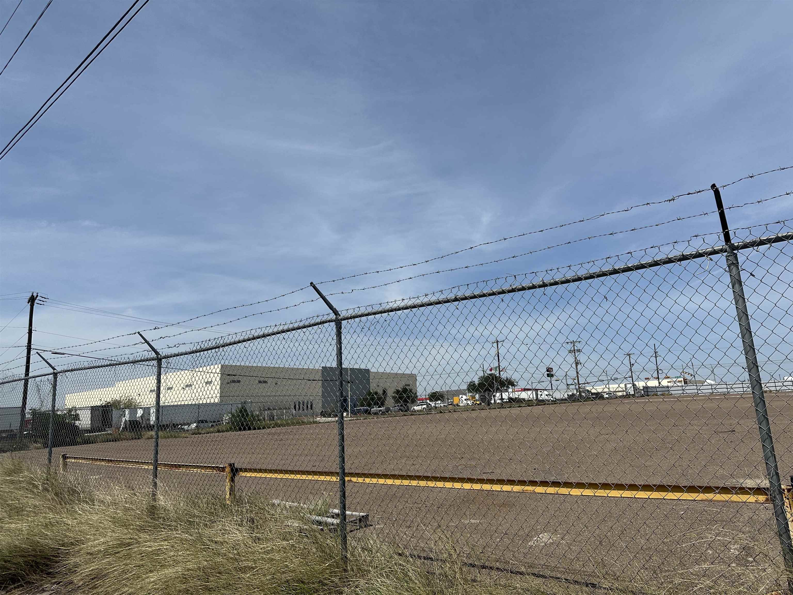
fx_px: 550
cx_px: 396
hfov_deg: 71.6
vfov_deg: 56.8
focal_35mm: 24
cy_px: 298
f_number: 1.78
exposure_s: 1/8929
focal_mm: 6.86
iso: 80
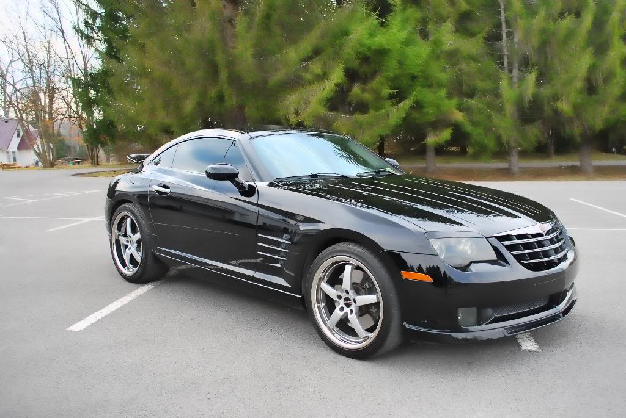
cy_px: 209
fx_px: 574
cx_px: 313
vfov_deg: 40.1
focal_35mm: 33
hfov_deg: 57.2
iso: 200
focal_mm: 22
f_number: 5
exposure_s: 1/200
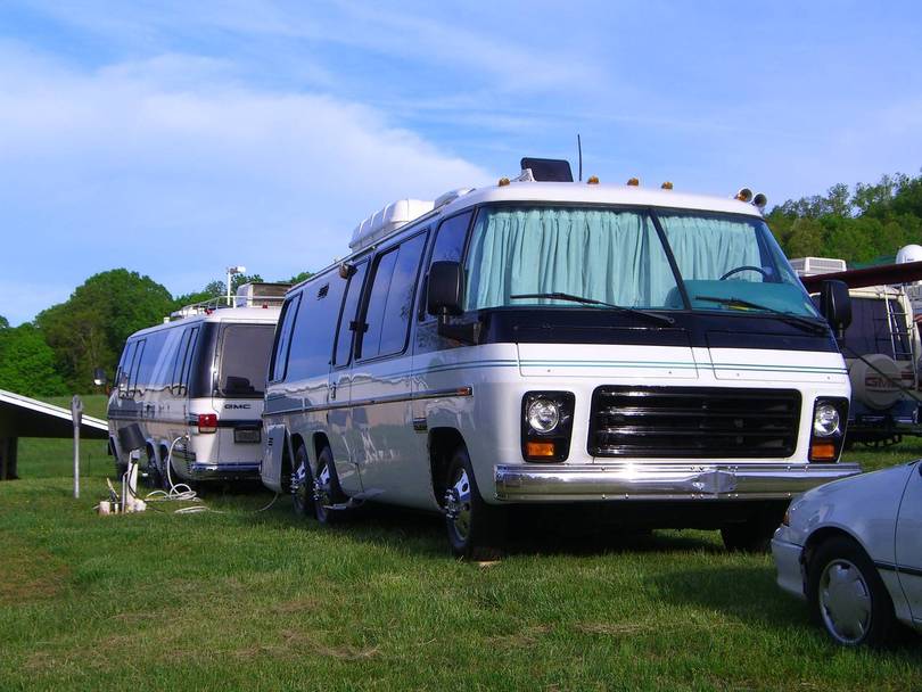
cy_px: 346
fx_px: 1519
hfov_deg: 33.8
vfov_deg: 25.7
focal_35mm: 57
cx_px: 461
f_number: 5
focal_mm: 11.8
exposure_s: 1/400
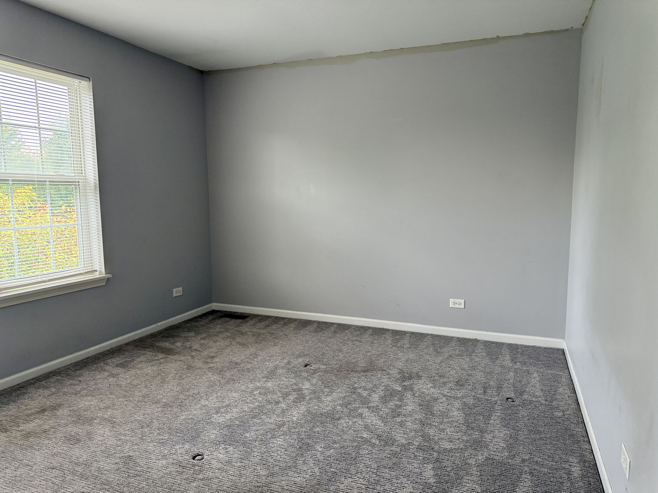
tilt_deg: -5.6
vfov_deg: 56.8
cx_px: 329
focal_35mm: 24
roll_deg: +0.6
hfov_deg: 71.6
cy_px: 246
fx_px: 456
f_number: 1.78
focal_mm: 6.76
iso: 320
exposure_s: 1/60
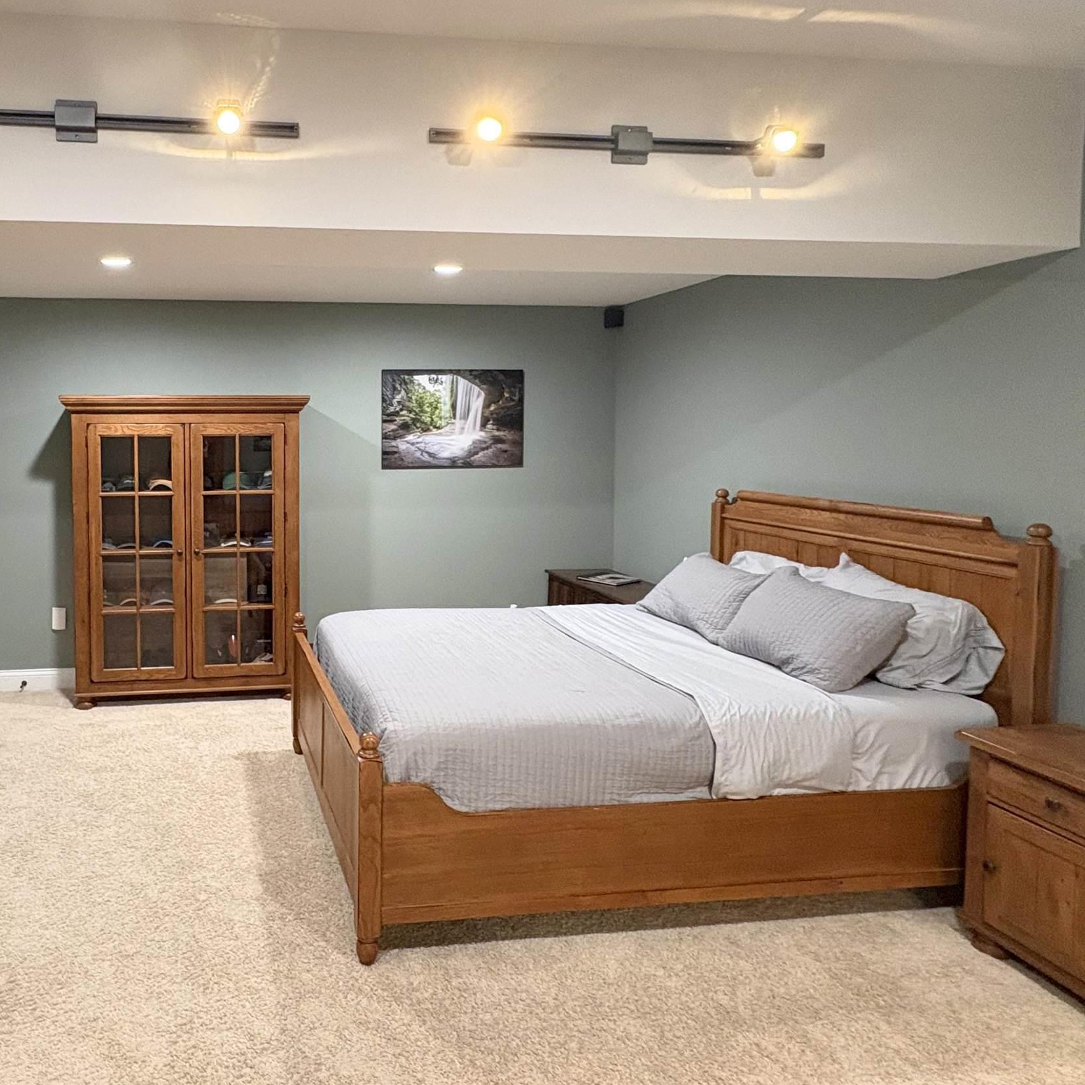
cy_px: 472
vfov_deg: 67.0
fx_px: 816
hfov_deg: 63.8
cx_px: 287
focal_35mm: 23
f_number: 2.2
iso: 320
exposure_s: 1/60
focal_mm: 2.22
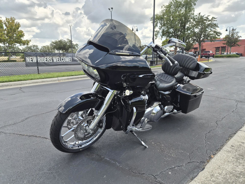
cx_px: 122
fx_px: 163
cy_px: 92
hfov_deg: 73.9
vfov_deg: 58.9
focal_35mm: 23
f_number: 1.8
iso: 80
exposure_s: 1/3104
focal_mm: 5.4
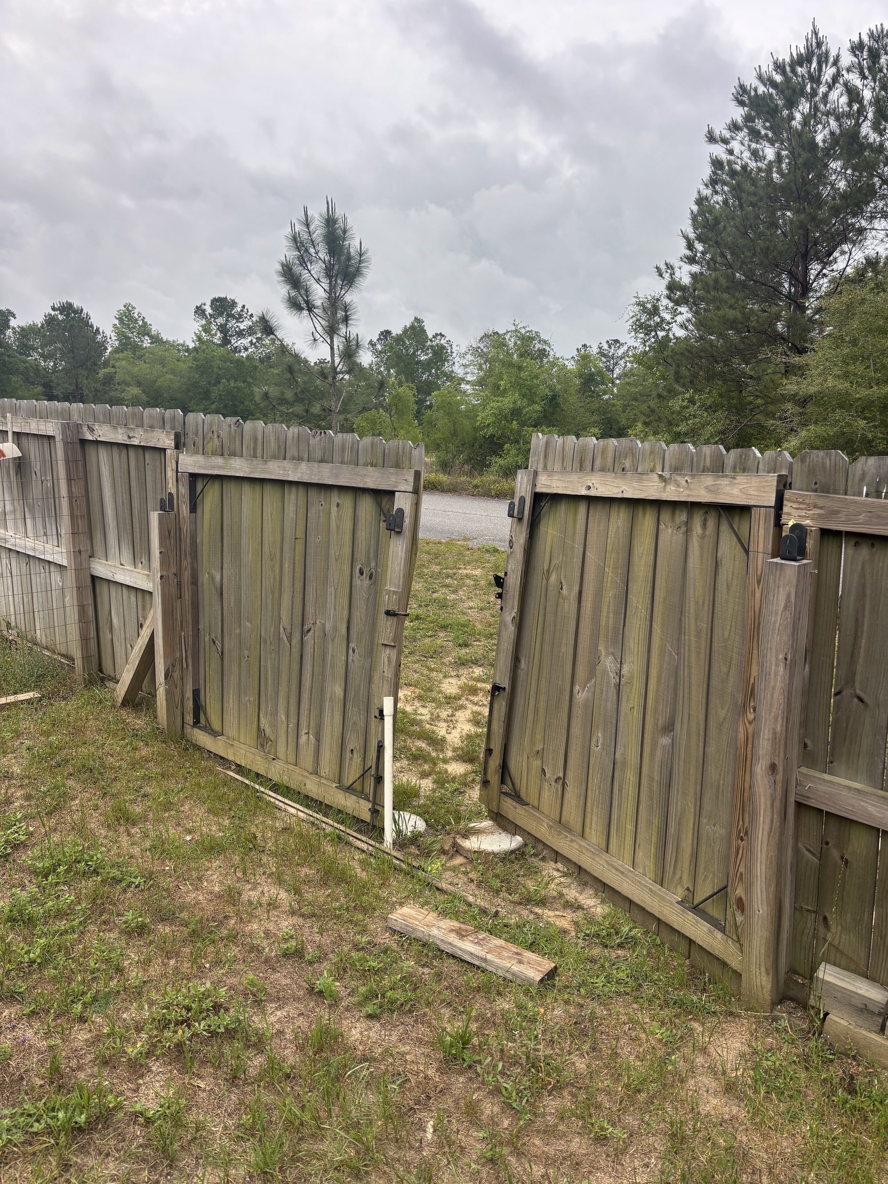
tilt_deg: -9.1
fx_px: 889
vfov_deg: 67.3
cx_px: 444
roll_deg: -0.9
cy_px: 592
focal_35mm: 26
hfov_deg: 53.1
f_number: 1.6
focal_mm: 5.96
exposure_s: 1/314
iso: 50
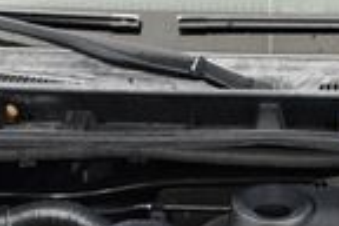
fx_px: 1507
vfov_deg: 8.4
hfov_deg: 12.8
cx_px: 294
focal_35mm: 160
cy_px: 351
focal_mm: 18
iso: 3200
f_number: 3.5
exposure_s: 1/80
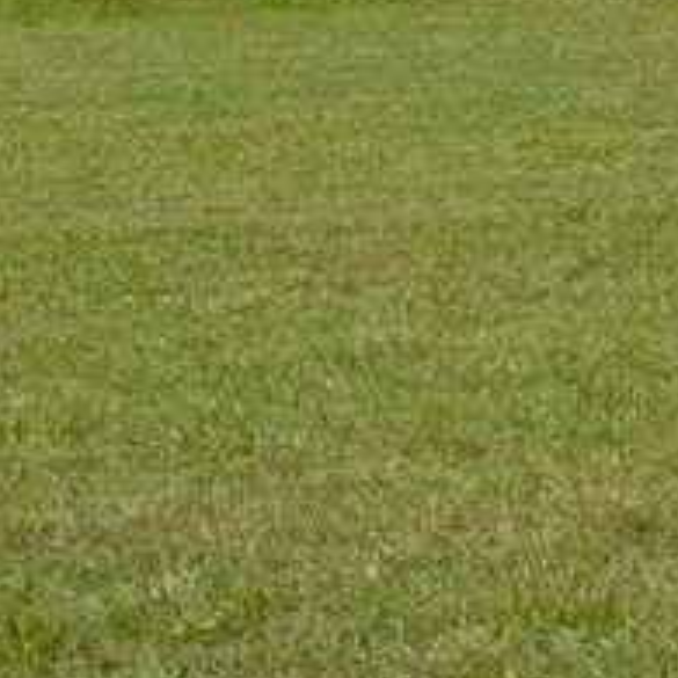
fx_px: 4099
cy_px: -323
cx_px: 741
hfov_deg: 9.4
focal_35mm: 185
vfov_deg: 9.2
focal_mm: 26
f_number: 9
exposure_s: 1/320
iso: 100
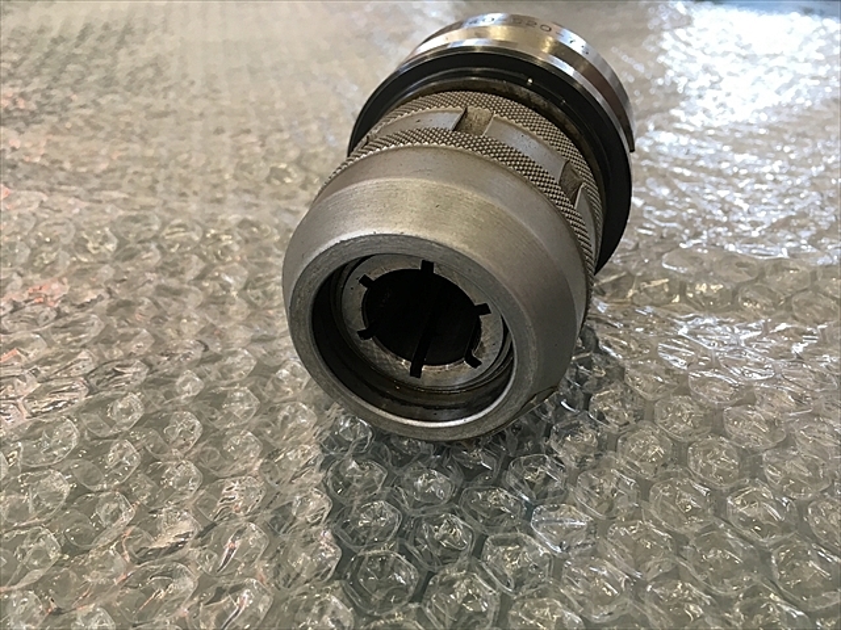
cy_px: 315
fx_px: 705
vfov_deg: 48.2
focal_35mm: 29
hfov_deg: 61.7
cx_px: 420
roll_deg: +0.3
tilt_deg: -32.2
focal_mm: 4.15
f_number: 2.2
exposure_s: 1/30
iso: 32
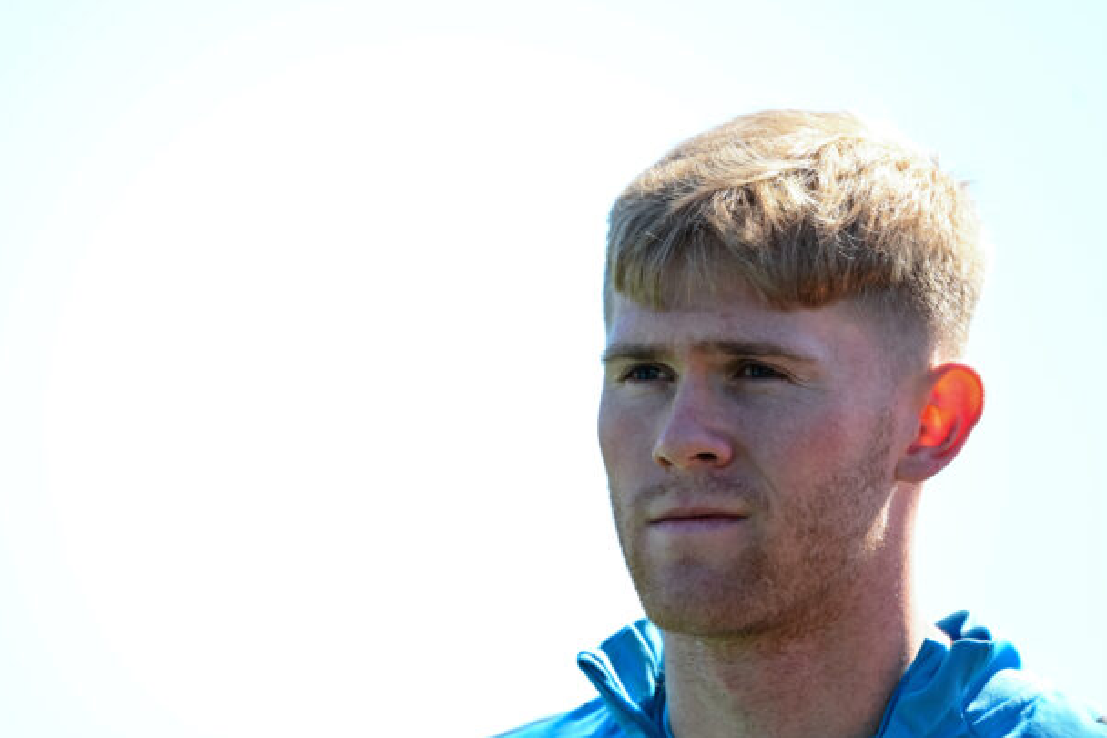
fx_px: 22747
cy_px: 394
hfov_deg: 2.8
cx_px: 459
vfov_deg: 1.9
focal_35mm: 740
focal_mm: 600
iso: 400
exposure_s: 1/1000
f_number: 4.5
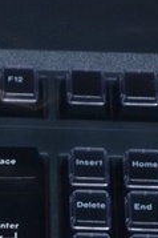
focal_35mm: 343
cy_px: 181
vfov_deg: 6.0
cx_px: -110
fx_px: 2262
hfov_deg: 4.0
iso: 100
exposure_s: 1/60
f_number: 8
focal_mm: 40
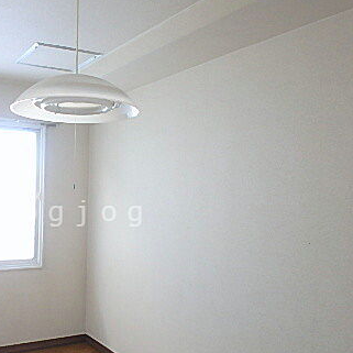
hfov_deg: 43.0
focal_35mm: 37
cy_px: 213
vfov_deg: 44.7
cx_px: 73
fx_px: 427
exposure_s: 1/40
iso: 200
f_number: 3.5
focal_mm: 3.7
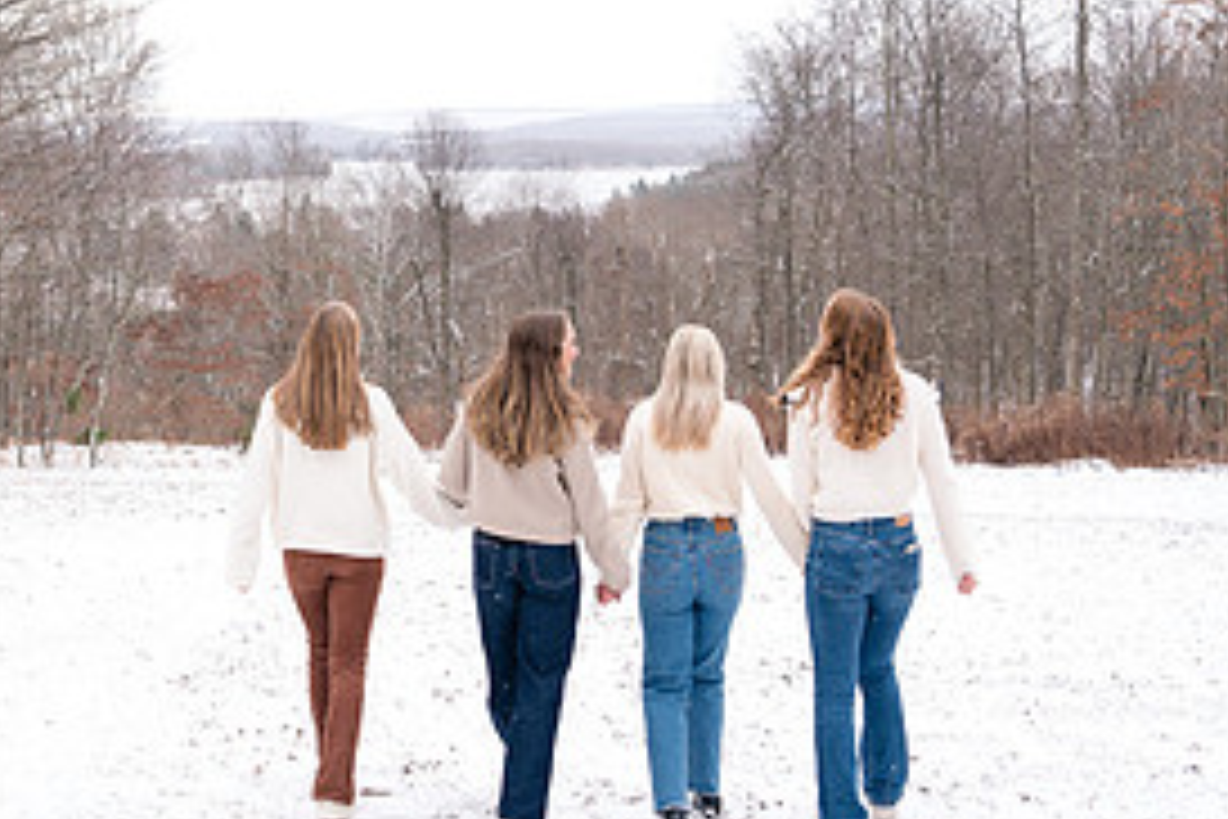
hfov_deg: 38.3
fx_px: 1740
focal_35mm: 51
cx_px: 378
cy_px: 277
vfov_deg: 26.3
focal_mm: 24
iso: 400
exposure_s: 1/250
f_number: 3.2
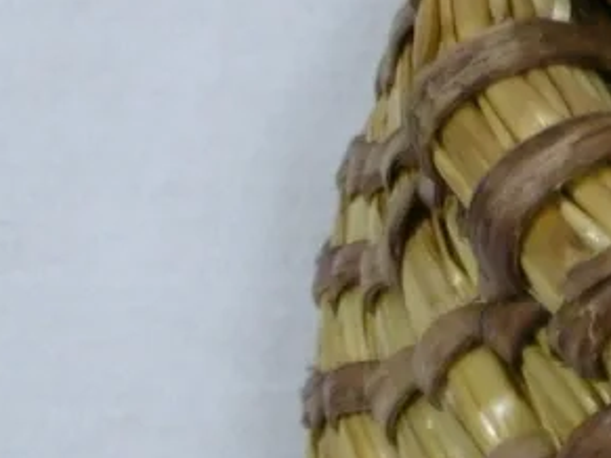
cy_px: 193
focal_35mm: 132
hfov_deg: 12.3
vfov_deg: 11.2
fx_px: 2329
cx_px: 1388
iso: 100
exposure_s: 1/25
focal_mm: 4.3
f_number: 3.1
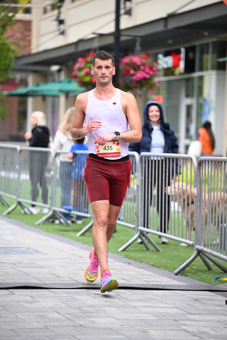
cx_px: 114
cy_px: 170
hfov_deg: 9.8
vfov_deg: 14.6
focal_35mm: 140
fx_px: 1323
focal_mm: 140
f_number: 2.8
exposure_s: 1/1250
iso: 1600
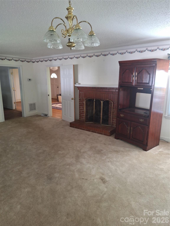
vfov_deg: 73.9
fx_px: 151
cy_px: 113
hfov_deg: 58.9
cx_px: 85
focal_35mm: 23
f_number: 1.8
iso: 160
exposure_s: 1/40
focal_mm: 5.54
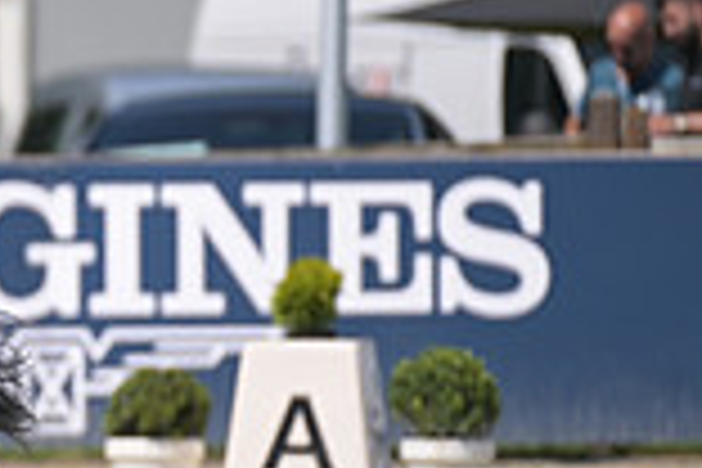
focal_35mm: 1489
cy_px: -2
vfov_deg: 0.9
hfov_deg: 1.4
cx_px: -598
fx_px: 29033
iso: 180
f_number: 5
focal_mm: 400
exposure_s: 1/1250
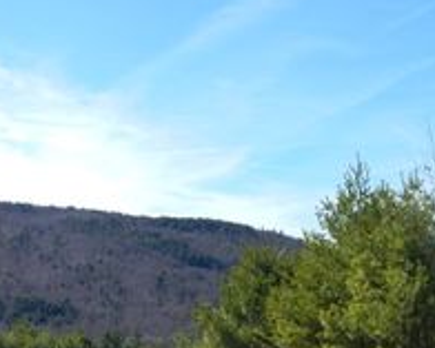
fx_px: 992
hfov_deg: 24.6
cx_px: 142
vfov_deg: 19.6
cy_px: 309
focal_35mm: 77
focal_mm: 5.6
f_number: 6.5
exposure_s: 1/400
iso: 125
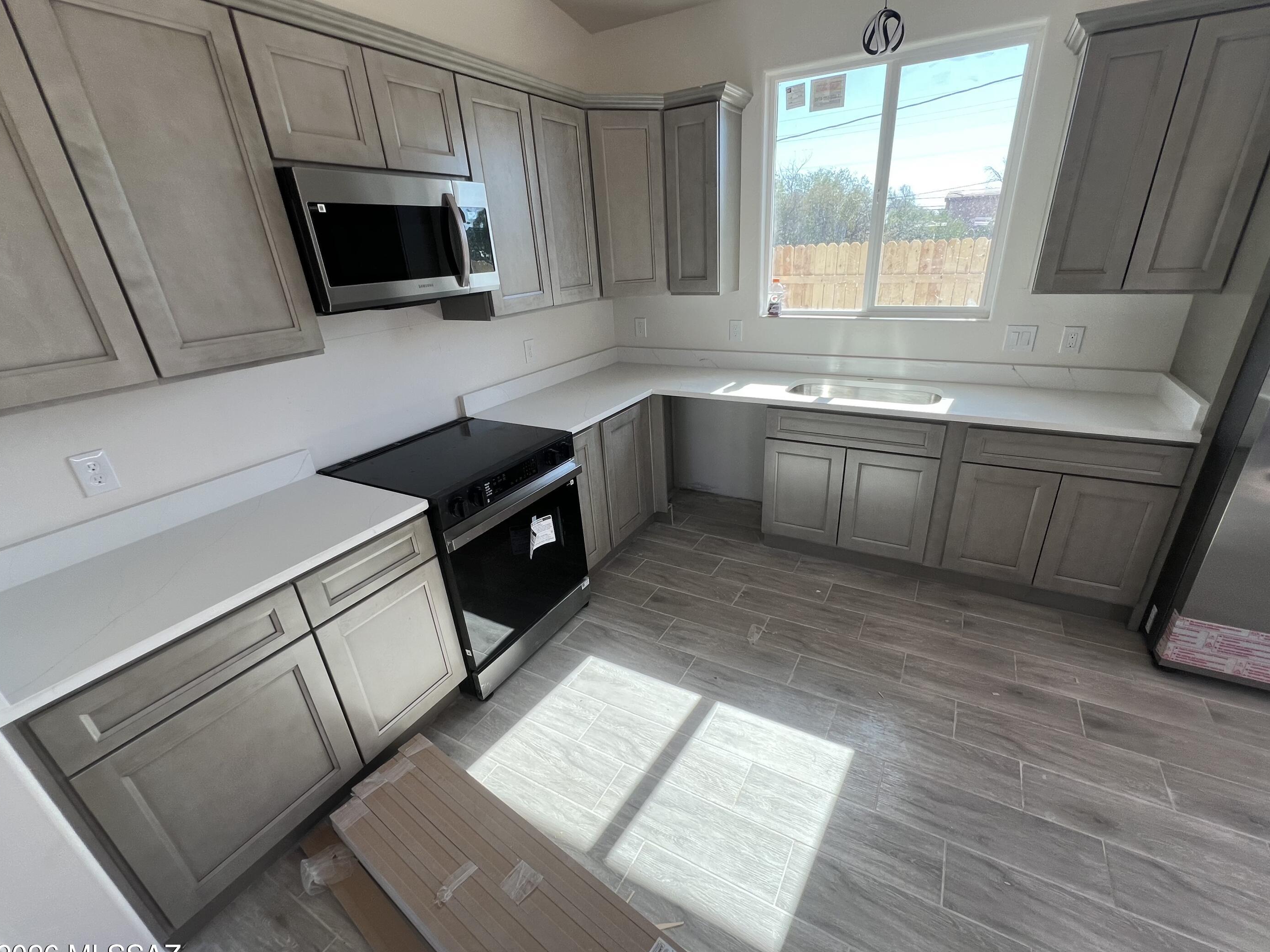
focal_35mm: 14
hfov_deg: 102.0
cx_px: 656
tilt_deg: -23.9
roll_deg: +4.3
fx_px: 514
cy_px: 490
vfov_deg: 85.6
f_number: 1.8
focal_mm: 1.57
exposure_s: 1/143
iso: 32
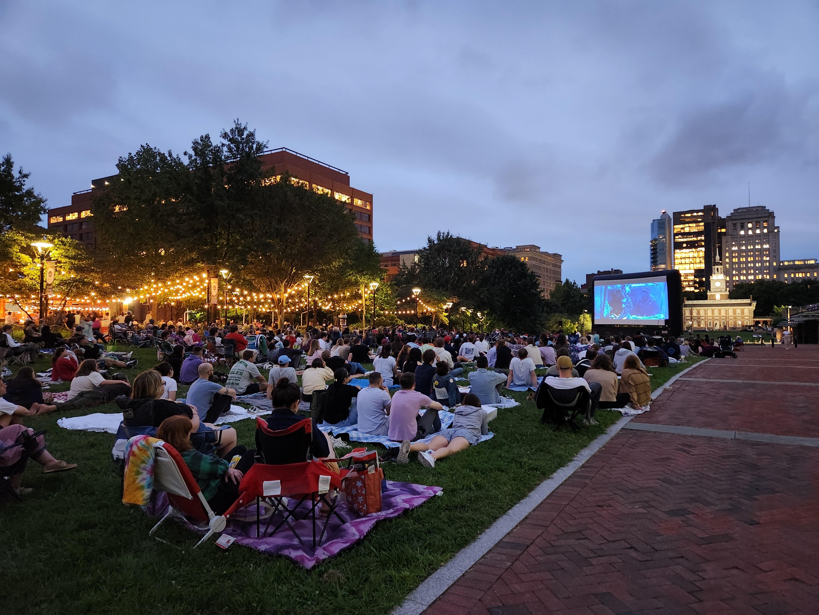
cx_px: 410
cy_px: 308
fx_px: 544
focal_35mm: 23
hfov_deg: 73.9
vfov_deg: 58.9
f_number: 1.8
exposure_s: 1/24
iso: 800
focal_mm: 5.4
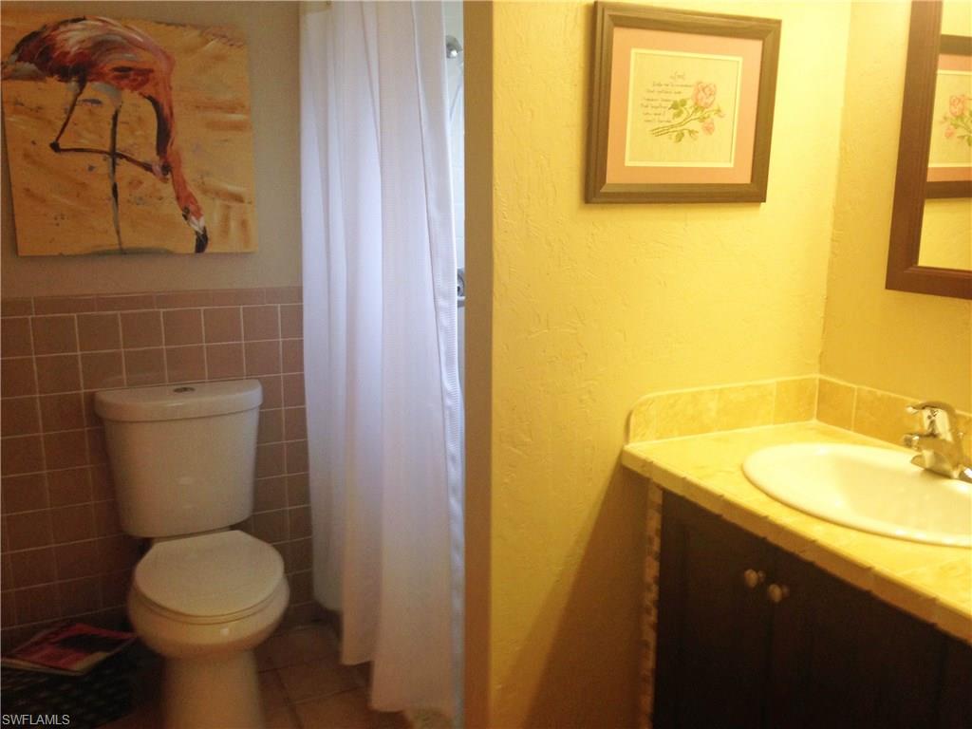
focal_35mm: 33
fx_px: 927
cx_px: 486
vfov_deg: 42.9
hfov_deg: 55.4
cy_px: 364
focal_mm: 4.12
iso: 100
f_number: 2.4
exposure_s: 1/20
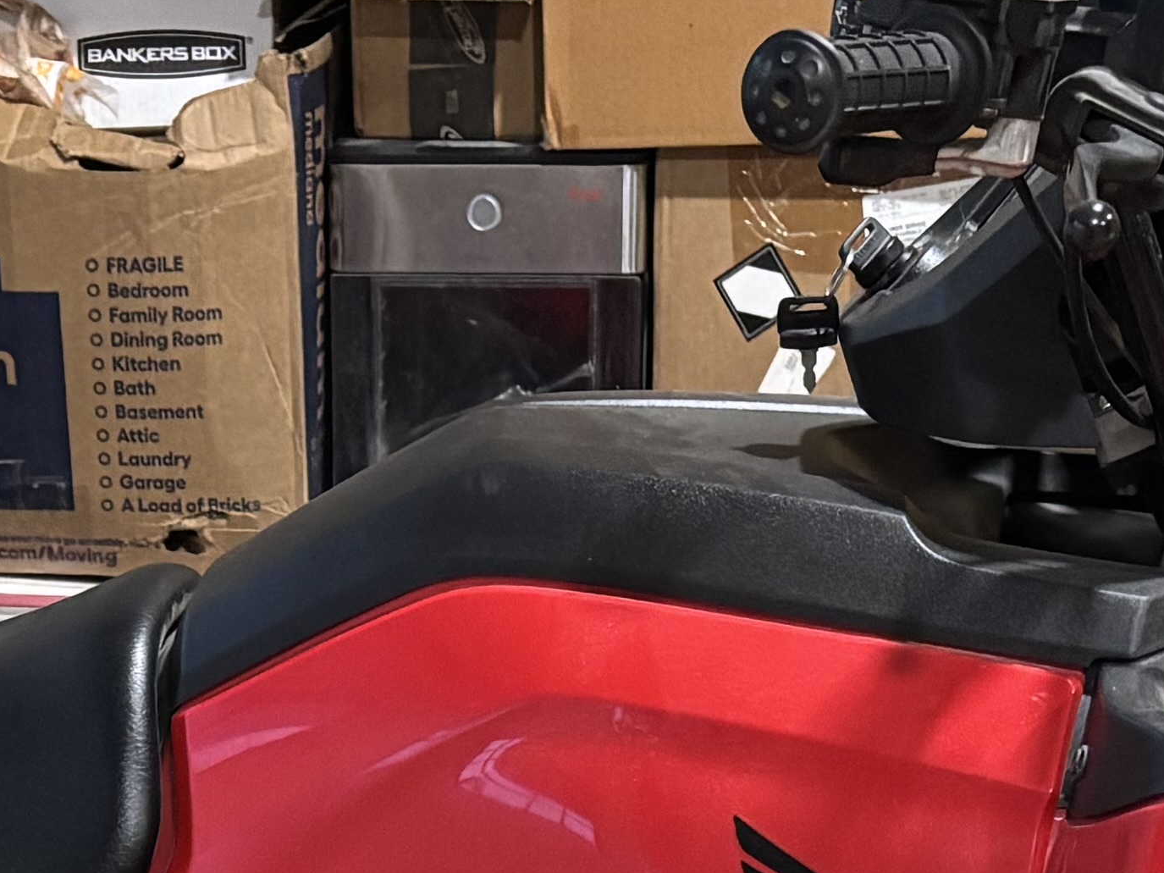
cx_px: 397
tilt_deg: -31.5
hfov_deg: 18.2
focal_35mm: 108
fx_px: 3631
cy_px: 1769
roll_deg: +1.5
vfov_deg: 12.1
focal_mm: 5.96
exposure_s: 1/30
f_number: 1.6
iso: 640
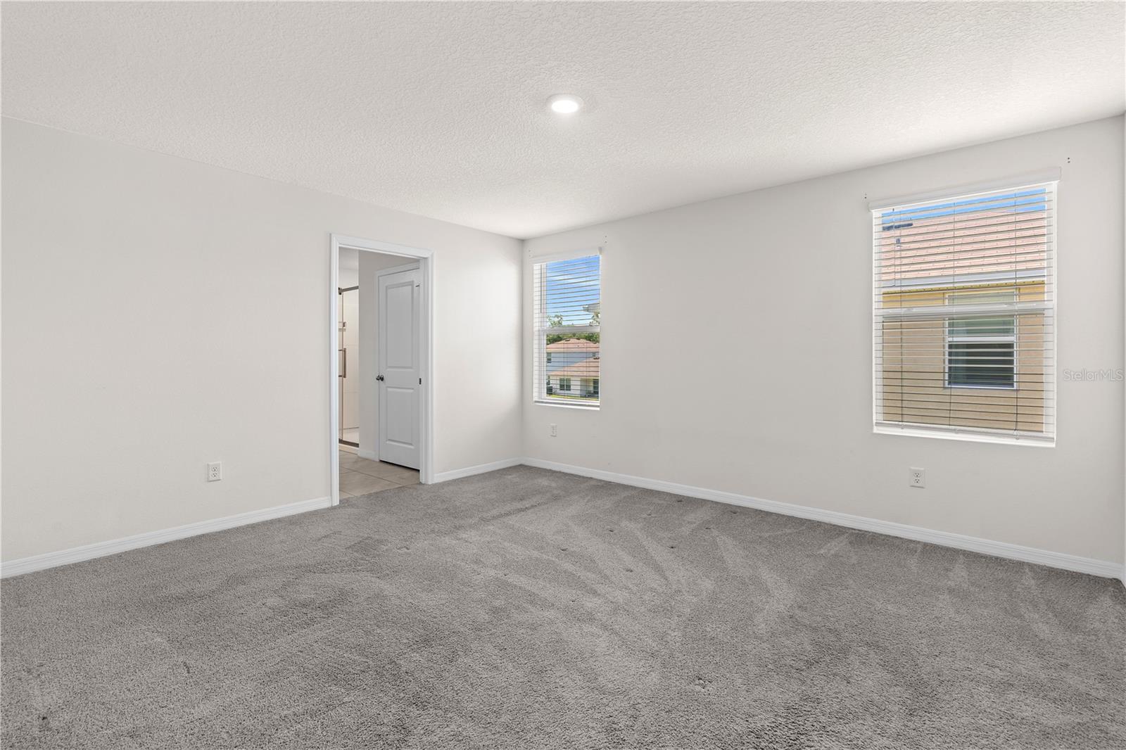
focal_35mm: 16
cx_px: 563
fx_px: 500
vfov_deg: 73.7
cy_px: 375
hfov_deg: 96.7
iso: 200
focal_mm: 16
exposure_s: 1
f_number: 8
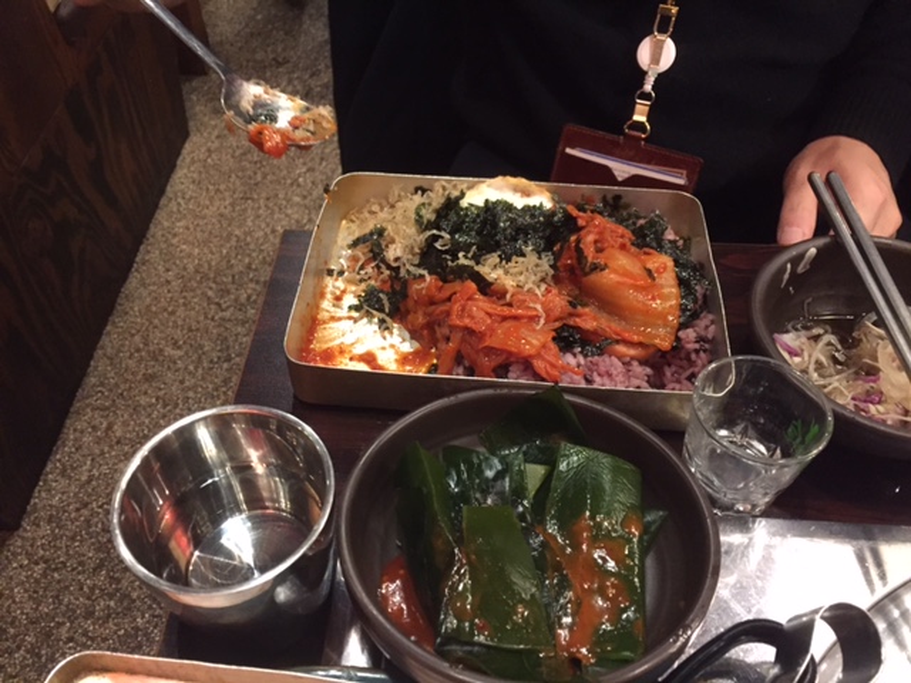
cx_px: 456
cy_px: 342
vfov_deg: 48.2
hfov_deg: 61.7
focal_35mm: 29
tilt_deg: -47.5
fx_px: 763
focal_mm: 4.15
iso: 320
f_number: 2.2
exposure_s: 1/15
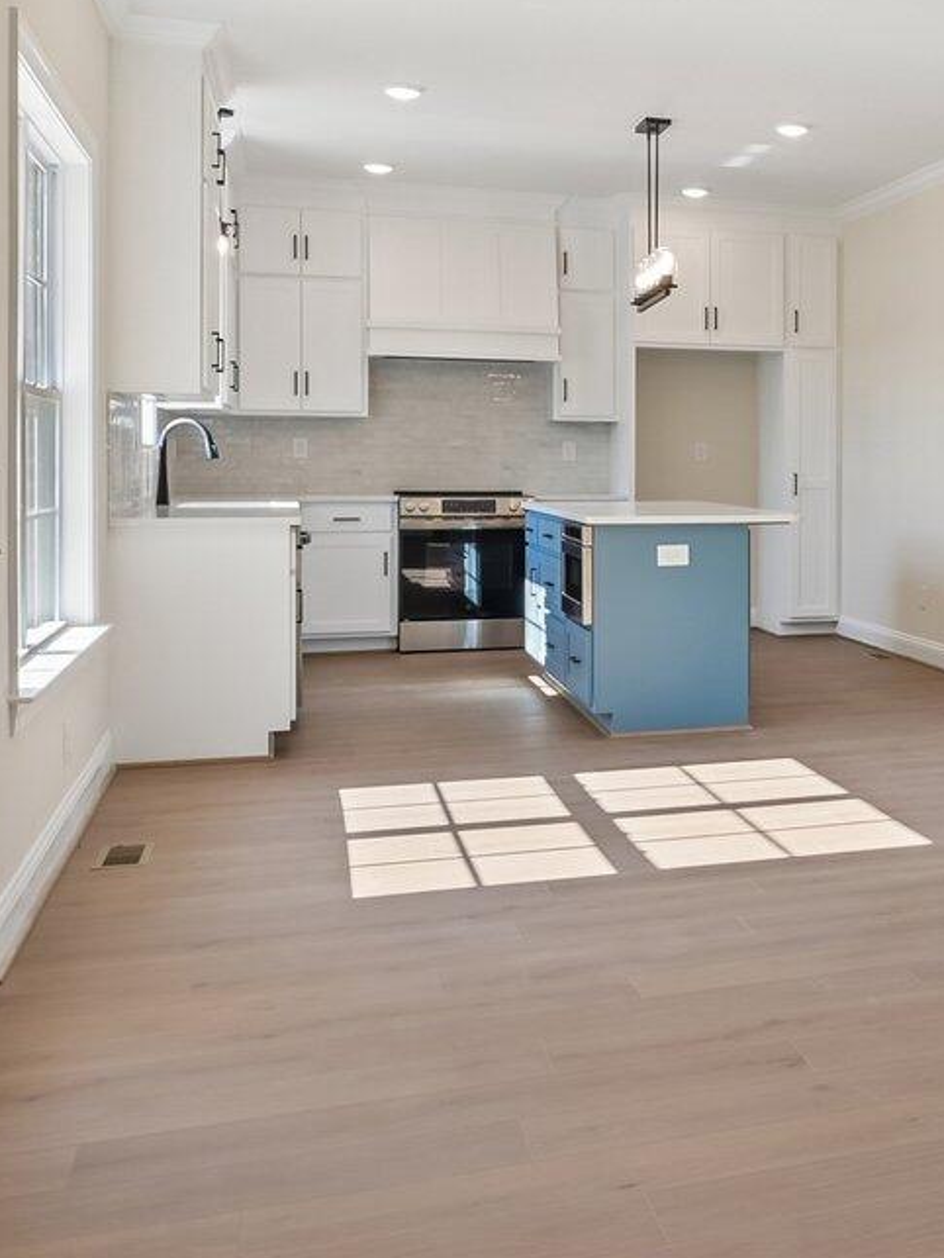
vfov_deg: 41.0
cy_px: 477
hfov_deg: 28.8
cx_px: 1016
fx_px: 1671
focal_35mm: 46
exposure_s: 1/30
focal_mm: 15
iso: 200
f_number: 9
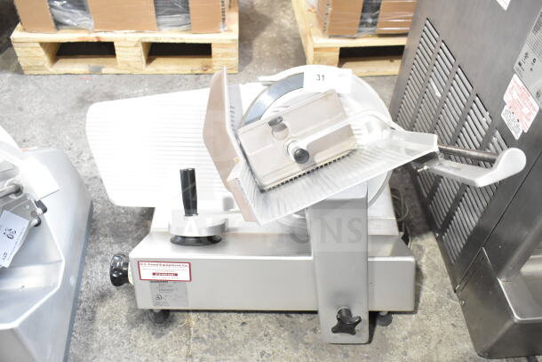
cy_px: 181
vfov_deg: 41.7
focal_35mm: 32
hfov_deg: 59.5
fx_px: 474
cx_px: 271
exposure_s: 1/100
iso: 1600
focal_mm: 21
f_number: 5
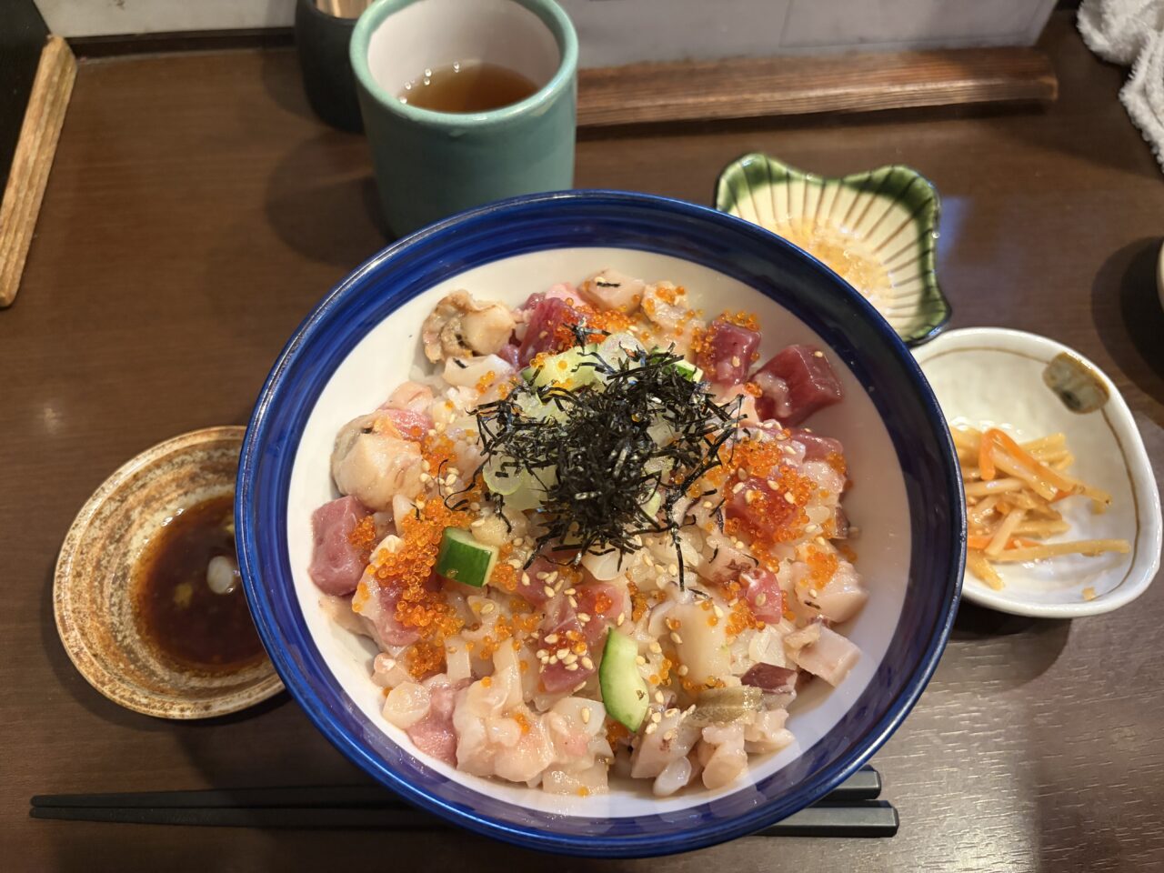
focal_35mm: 26
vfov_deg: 53.1
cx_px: 582
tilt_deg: -61.1
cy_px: 436
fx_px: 874
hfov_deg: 67.3
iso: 400
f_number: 1.6
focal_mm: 5.96
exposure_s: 1/33
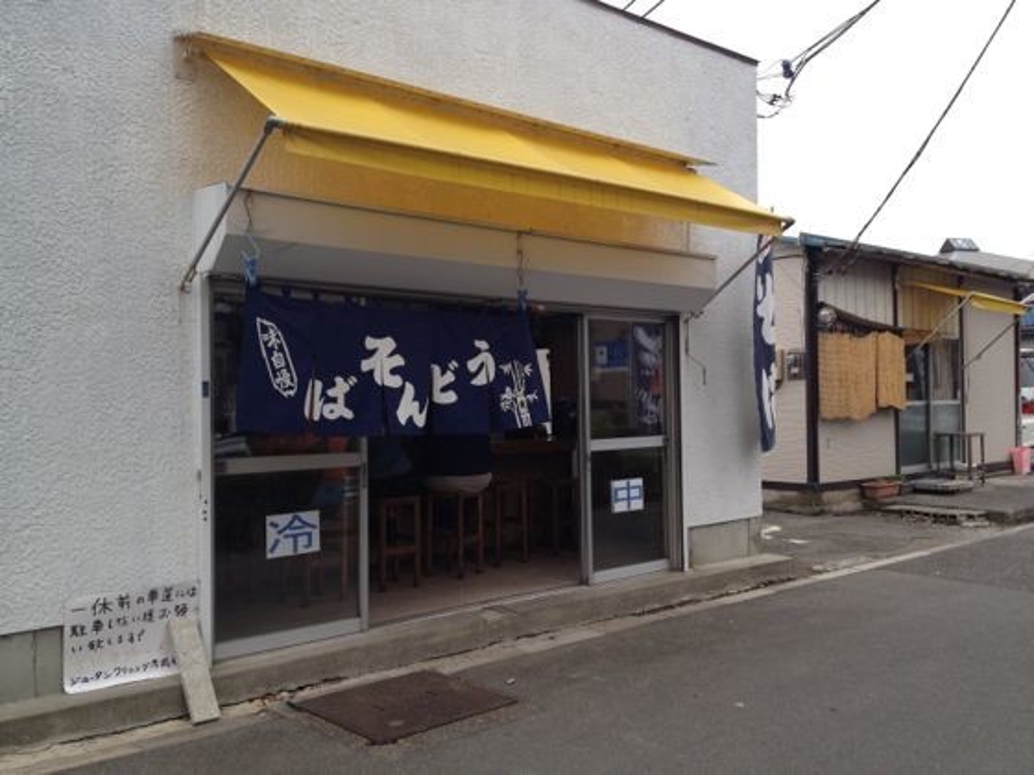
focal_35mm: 35
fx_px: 1045
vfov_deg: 40.7
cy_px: 388
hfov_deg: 52.6
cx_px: 517
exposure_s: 1/243
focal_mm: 4.28
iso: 50
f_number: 2.4
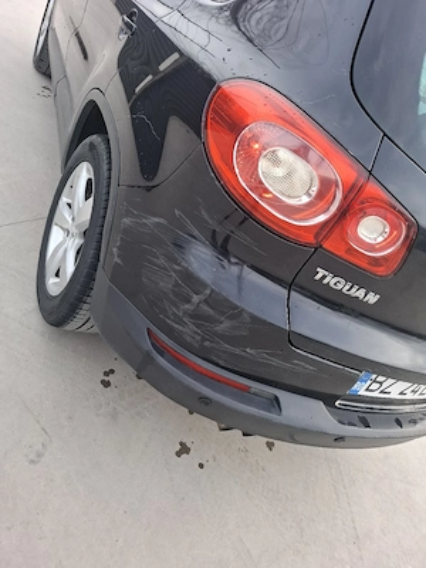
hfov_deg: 58.9
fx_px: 377
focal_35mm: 23
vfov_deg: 73.9
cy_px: 284
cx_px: 213
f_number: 1.8
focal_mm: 5.54
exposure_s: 1/100
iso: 50
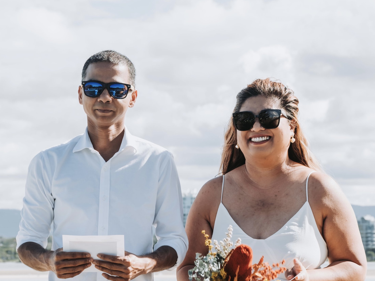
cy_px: 140
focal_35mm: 100
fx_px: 1083
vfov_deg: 14.8
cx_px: 186
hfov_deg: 19.6
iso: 160
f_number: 7.1
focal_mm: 61.5
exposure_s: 1/200
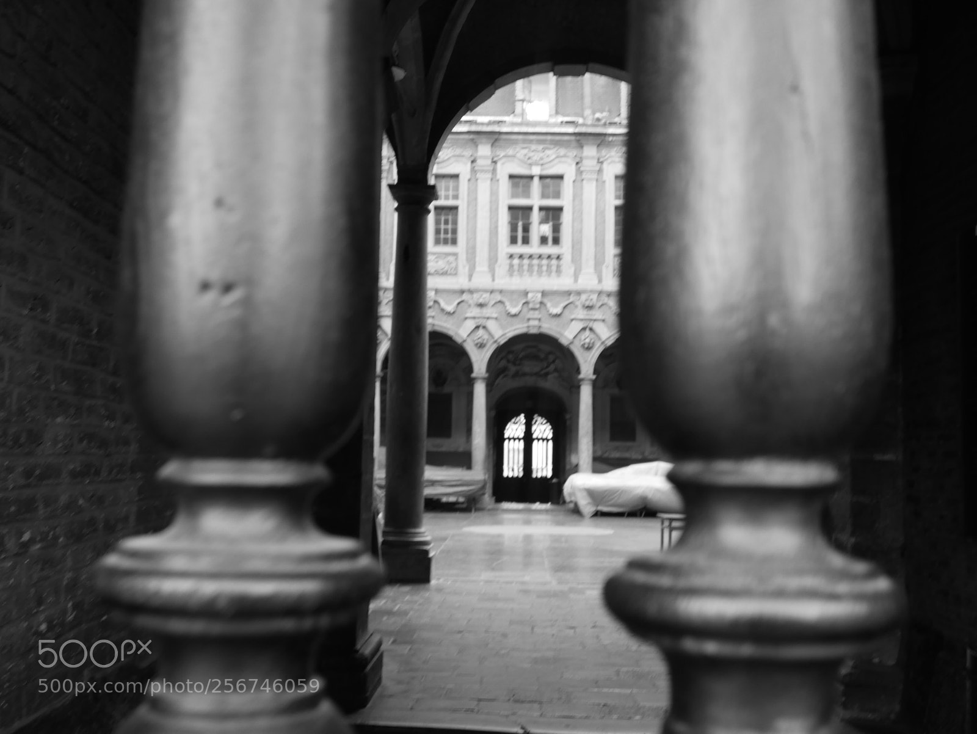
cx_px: 488
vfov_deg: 36.0
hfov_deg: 46.8
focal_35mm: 40
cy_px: 367
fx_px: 1130
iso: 200
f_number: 4.6
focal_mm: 20
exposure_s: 1/2.5
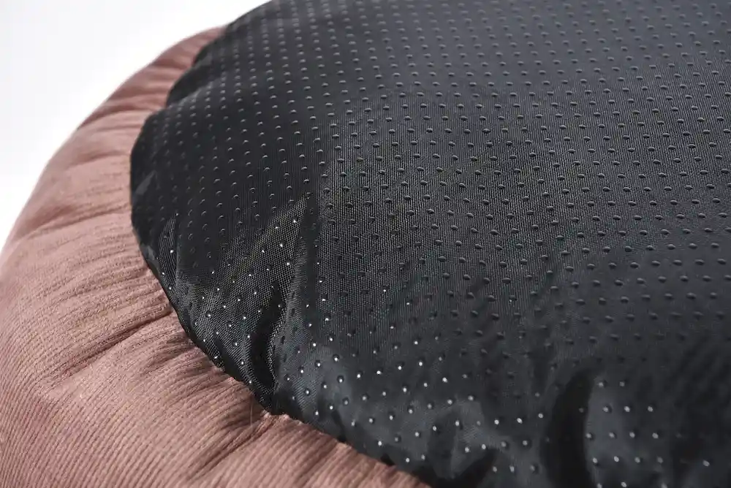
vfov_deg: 19.5
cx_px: 366
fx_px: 1422
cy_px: 244
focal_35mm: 70
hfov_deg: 28.8
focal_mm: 70
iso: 320
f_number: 9
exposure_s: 1/125
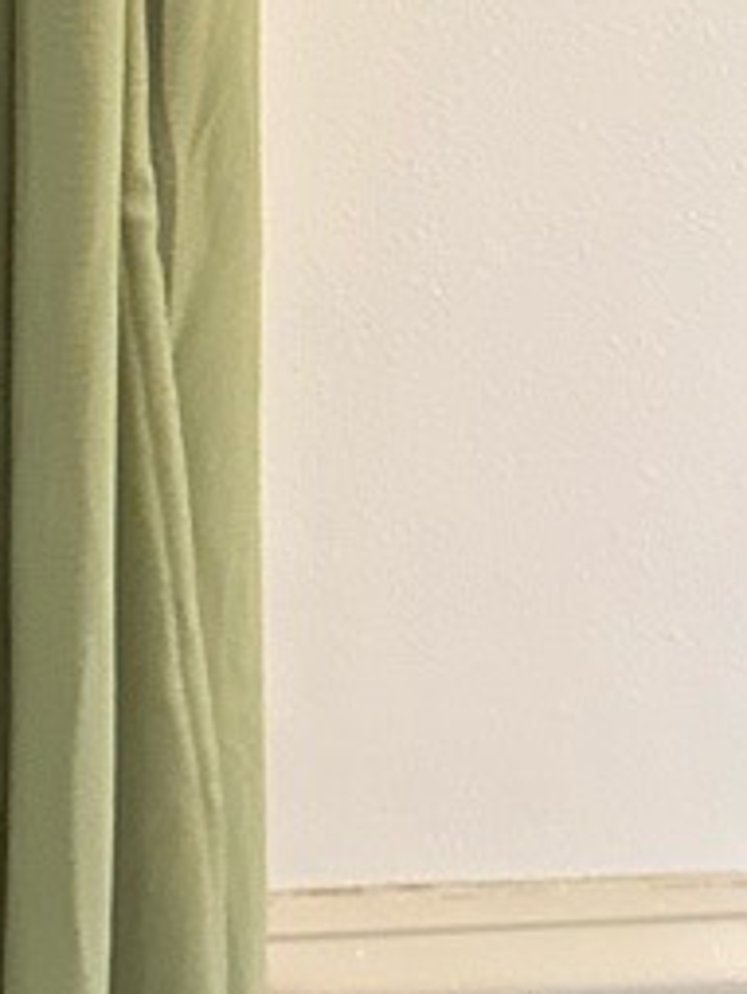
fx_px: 4337
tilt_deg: -6.4
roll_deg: +0.1
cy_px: 20
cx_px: -1334
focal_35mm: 151
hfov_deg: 8.5
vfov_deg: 12.9
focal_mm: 6.86
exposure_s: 1/33
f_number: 1.78
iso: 1000
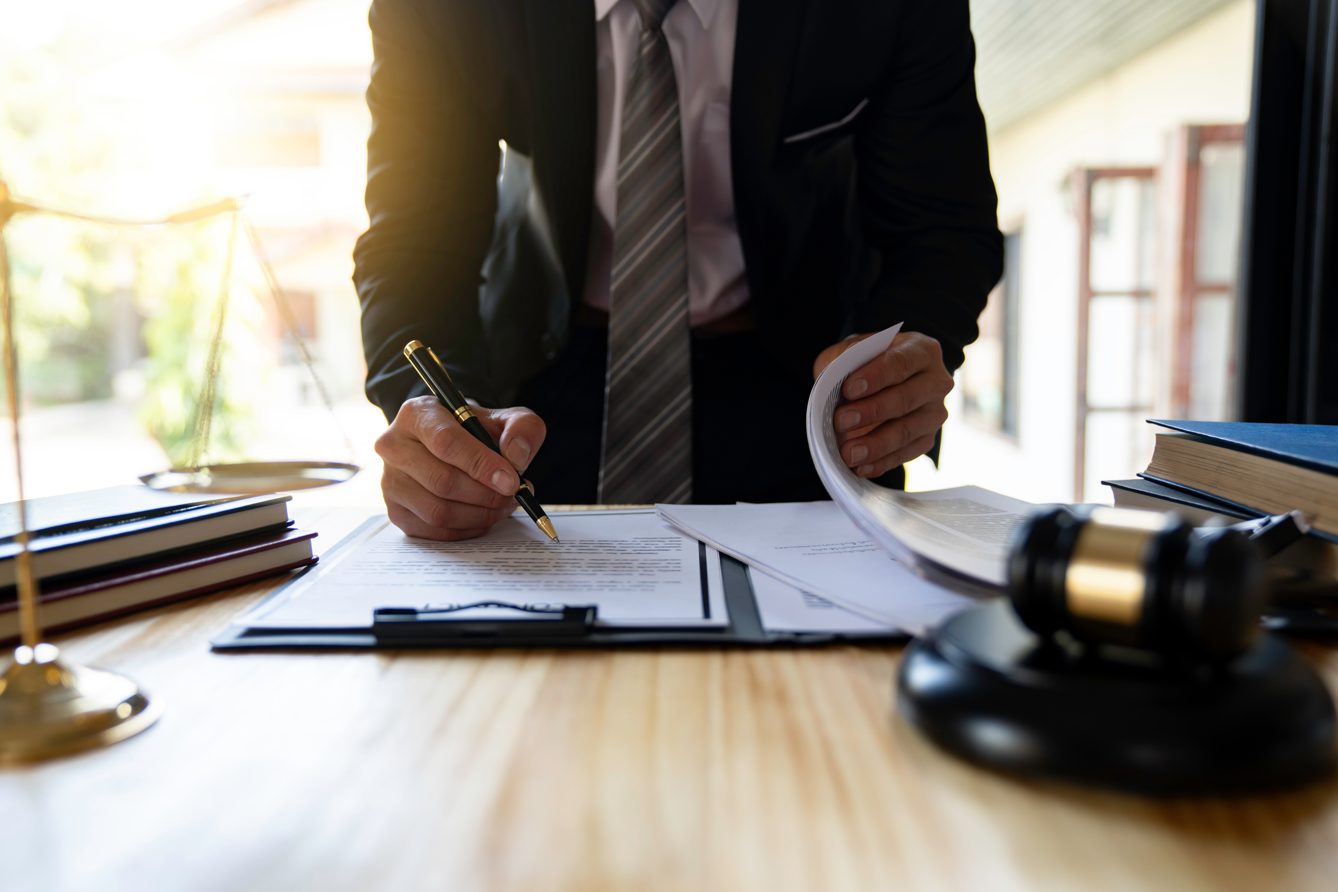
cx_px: 669
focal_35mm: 34
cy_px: 446
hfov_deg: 55.8
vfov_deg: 38.9
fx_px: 1264
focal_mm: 34
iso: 250
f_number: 2.8
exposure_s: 1/125
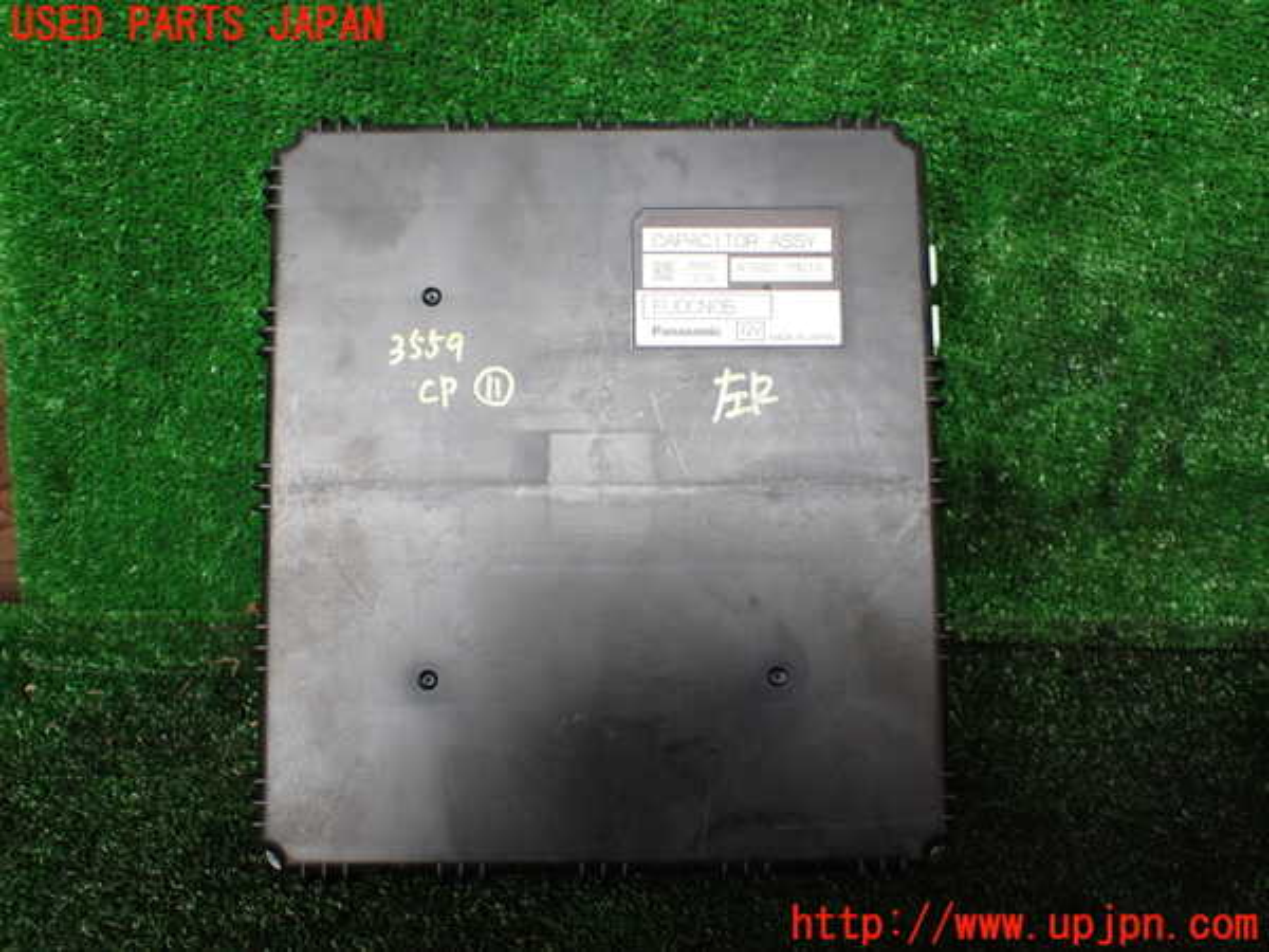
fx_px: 1100
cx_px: 634
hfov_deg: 60.0
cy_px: 476
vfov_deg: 46.8
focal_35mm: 30
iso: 160
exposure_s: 1/125
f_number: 2.3
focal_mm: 5.4
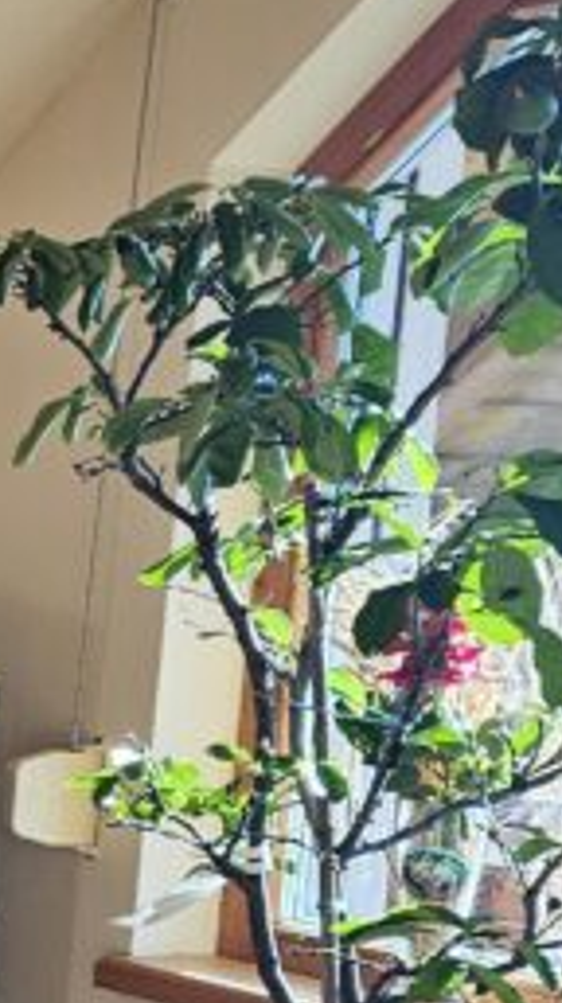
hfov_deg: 8.7
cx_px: -1397
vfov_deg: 21.2
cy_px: 784
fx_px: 2657
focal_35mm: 100
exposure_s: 1/100
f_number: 1.7
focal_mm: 6.3
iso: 40
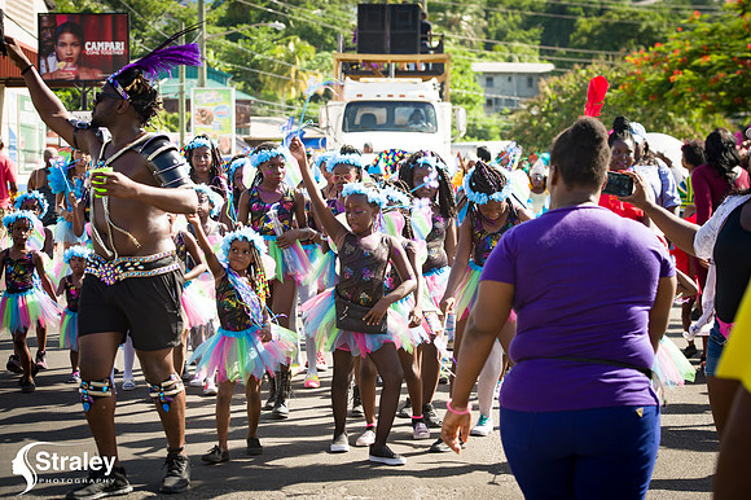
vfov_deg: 15.2
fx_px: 1876
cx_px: 376
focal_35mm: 90
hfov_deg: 22.6
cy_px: 250
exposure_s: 1/200
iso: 100
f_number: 7.1
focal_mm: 90
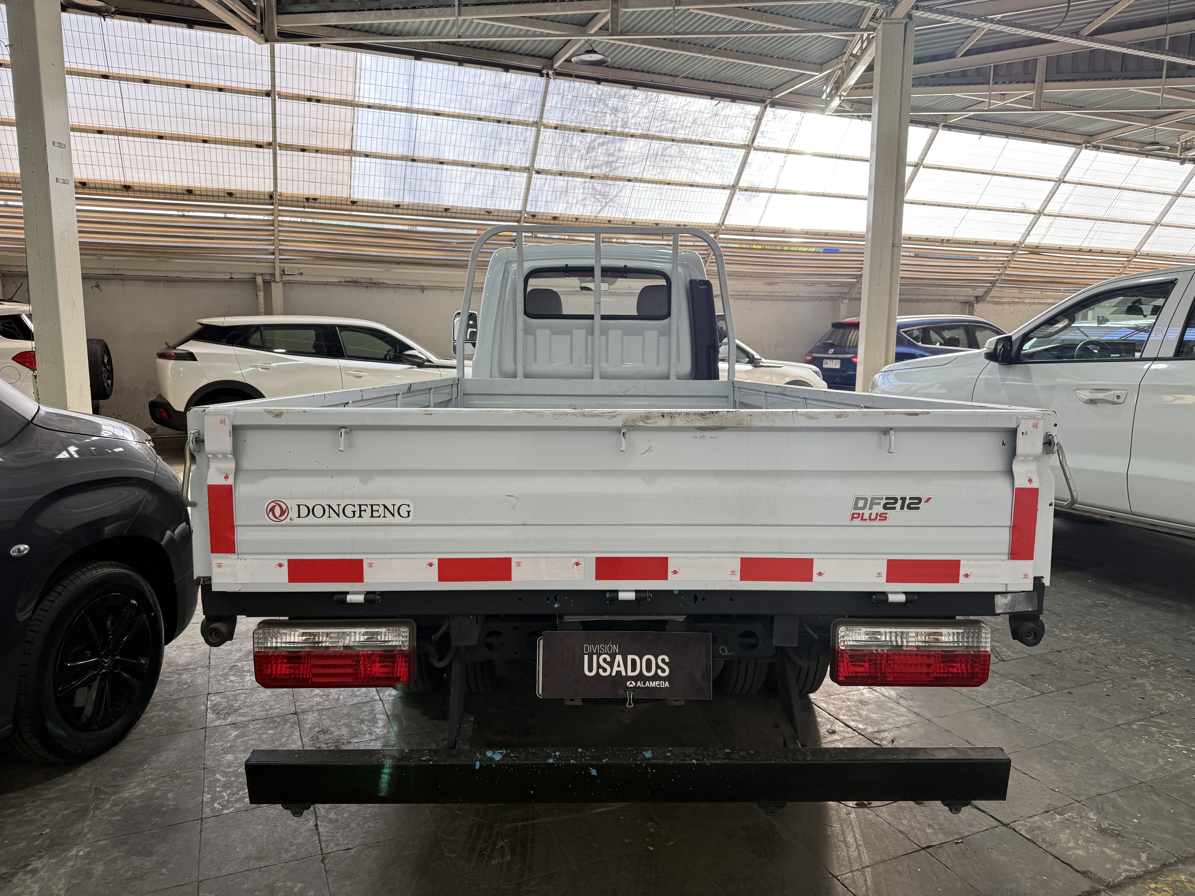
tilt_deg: -8.7
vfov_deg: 56.8
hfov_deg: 71.6
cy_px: 448
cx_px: 598
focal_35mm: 24
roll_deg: +0.0
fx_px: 829
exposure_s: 1/291
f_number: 1.78
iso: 100
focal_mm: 6.76
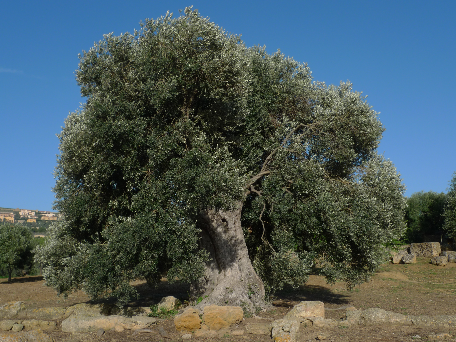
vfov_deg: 35.1
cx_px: 228
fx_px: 540
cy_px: 171
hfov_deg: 45.8
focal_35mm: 41
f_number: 8
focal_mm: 8.8
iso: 80
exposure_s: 1/320
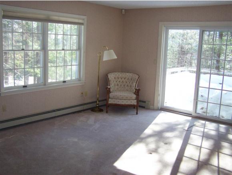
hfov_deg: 48.9
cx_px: 116
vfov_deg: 37.8
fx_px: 255
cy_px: 88
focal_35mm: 38
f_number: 2.8
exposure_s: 1/125
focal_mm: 6.3
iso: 160
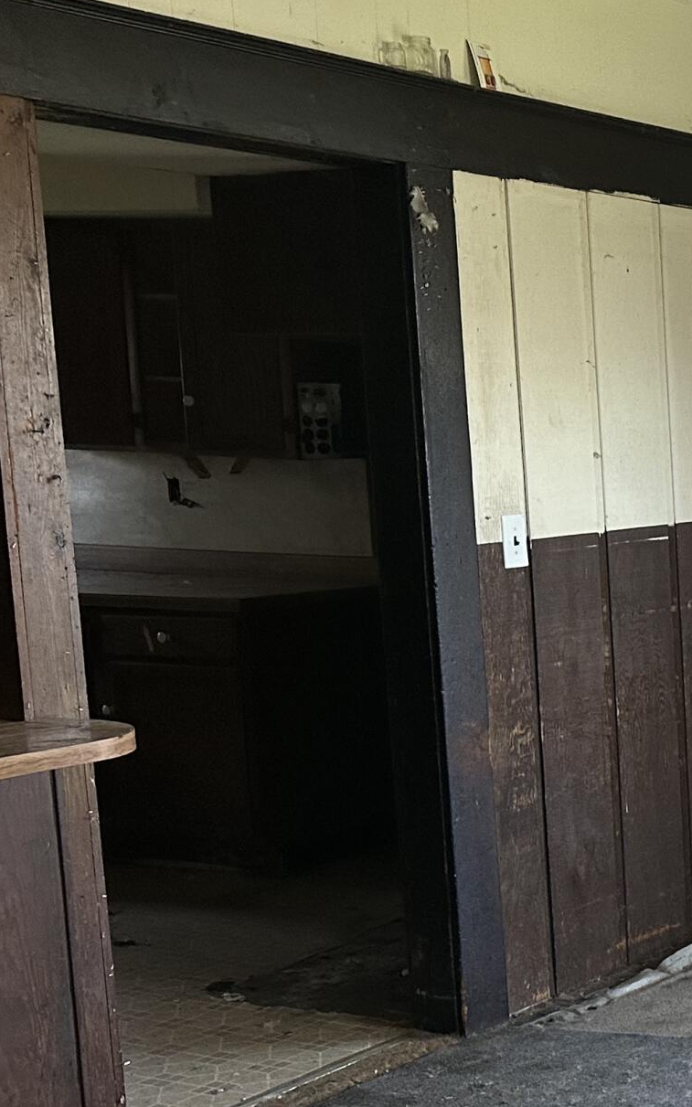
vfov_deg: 32.3
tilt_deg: -9.4
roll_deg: -0.3
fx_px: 1901
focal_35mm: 63
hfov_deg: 16.4
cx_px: 1331
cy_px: 710
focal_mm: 6.86
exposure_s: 1/121
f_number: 1.78
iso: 160
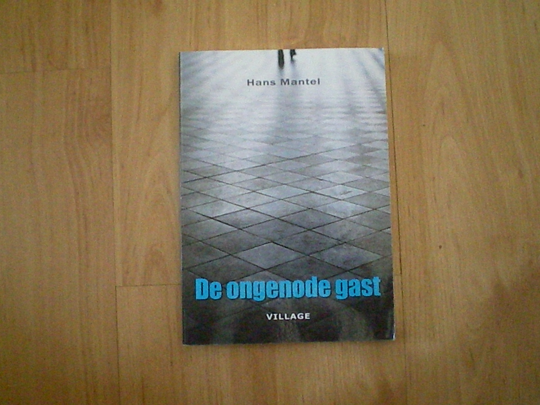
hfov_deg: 49.0
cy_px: 202
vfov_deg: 37.7
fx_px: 593
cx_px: 270
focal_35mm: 38
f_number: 3.1
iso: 1800
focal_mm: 6.3
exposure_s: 1/97.3
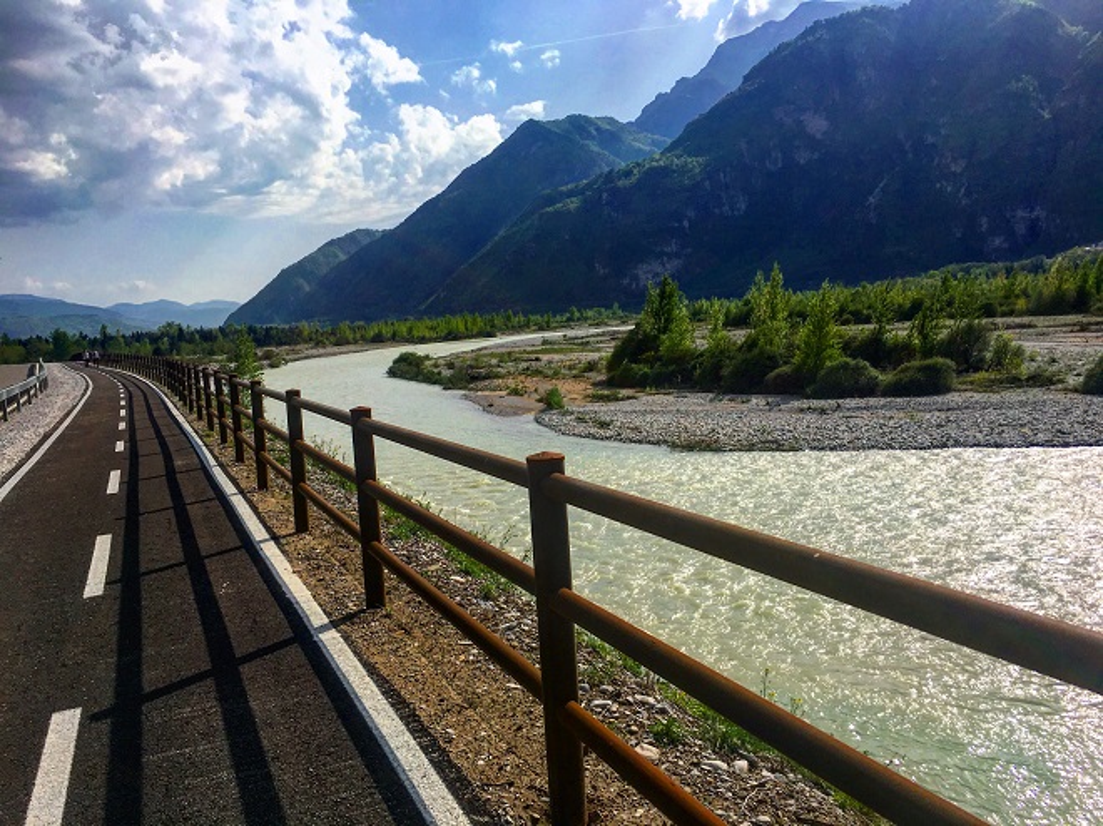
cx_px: 552
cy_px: 413
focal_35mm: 29
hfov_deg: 61.7
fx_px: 923
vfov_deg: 48.2
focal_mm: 4.15
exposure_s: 1/3205
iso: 25
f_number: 2.2
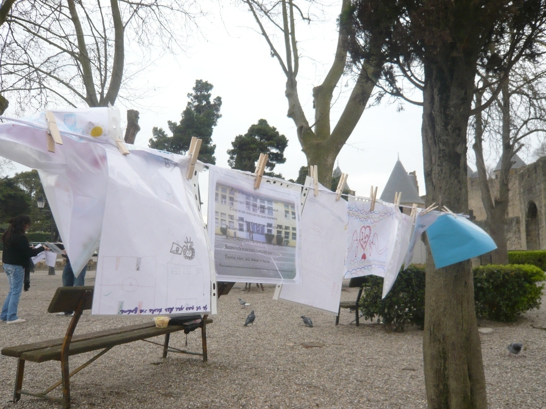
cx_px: 273
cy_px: 204
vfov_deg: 46.8
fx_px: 473
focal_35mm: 30
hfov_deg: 60.0
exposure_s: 1/640
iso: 100
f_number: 2.8
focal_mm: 4.6
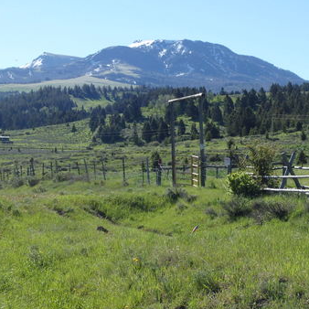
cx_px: 167
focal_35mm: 89
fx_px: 899
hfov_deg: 19.5
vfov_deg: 19.5
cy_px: 161
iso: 125
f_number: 5.5
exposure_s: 1/400
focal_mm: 12.3
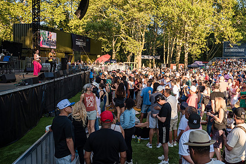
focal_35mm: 32
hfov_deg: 57.9
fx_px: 219
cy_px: 72
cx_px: 155
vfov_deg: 41.0
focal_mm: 24
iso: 500
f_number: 4
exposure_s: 1/640
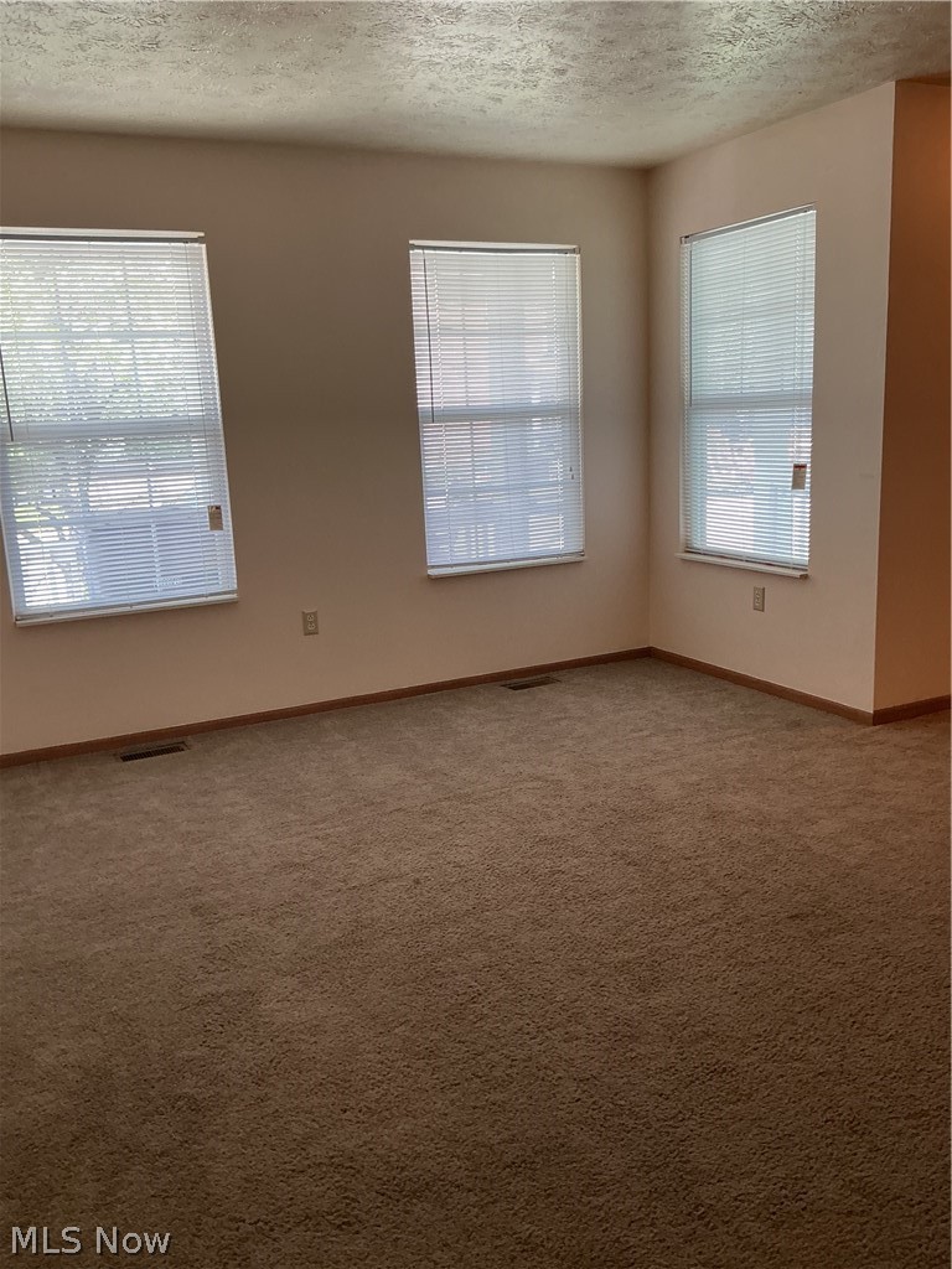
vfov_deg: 61.7
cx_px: 476
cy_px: 634
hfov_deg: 48.2
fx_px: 1063
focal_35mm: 29
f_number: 1.8
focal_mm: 3
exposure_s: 1/60
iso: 64
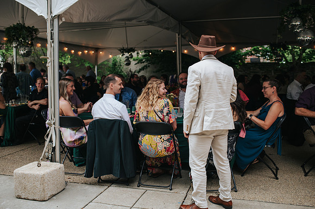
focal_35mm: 35
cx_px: 158
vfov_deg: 37.8
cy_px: 104
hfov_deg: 54.5
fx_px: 306
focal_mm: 35
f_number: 2.8
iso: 360
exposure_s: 1/200
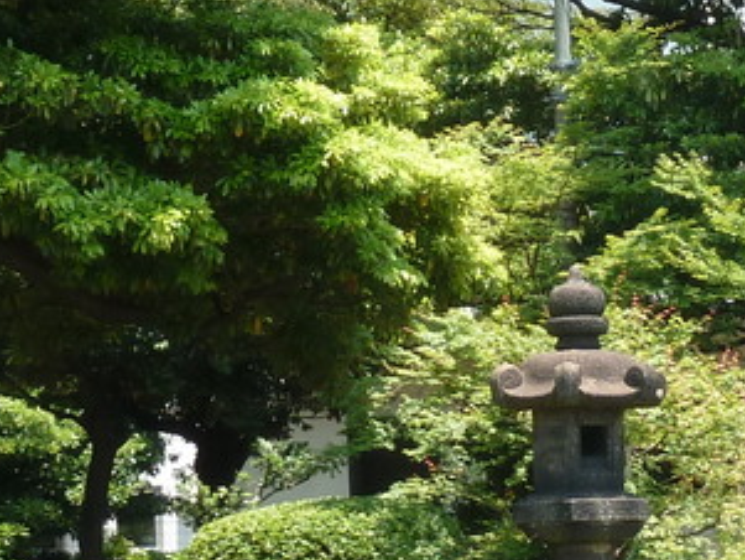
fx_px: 5404
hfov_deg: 7.8
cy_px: 597
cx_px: 931
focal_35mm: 251
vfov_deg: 5.9
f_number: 4
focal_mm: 10.3
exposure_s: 1/200
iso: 80
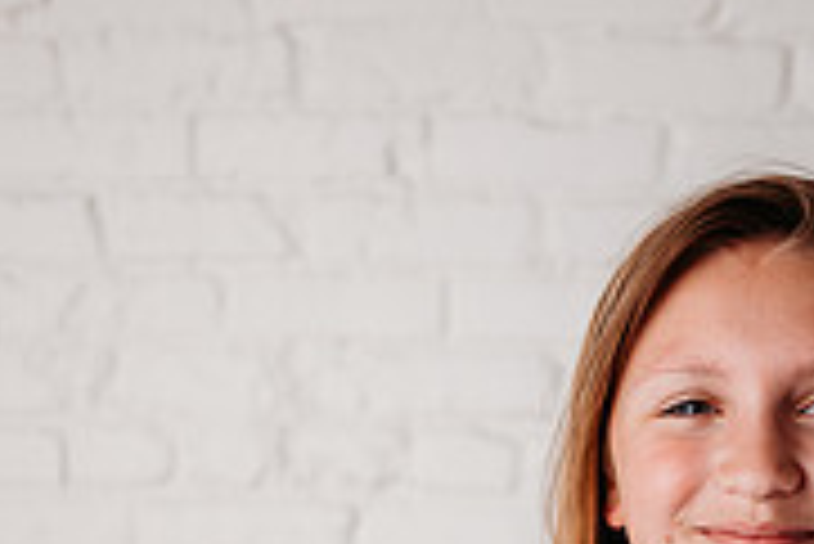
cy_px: 650
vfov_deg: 17.0
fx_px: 1742
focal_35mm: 77
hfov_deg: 26.1
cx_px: 571
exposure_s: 1/200
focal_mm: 24
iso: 100
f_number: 2
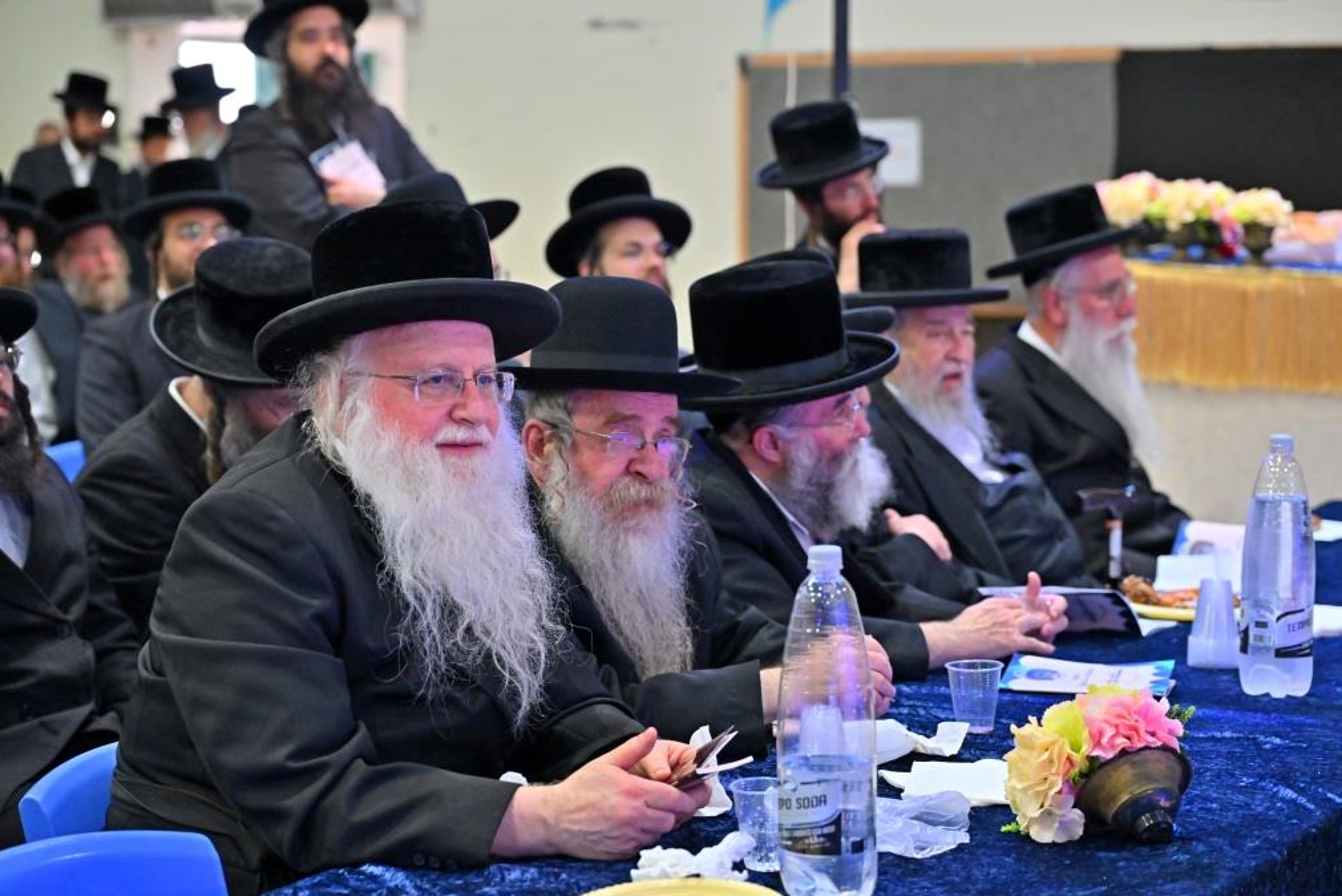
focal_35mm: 75
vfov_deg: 18.2
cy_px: 449
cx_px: 672
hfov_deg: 27.0
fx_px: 2796
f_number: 4
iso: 1600
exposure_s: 1/250
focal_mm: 74
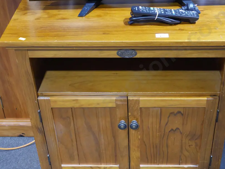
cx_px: 122
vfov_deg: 24.0
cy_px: 92
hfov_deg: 31.7
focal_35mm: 61
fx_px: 397
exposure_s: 1/60
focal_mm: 24
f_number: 5.2
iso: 1600
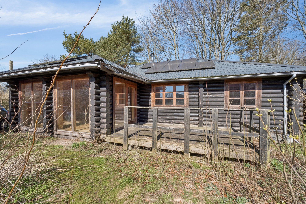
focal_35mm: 15
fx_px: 127
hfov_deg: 100.4
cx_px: 153
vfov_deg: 77.3
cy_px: 102
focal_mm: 10
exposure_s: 1/210
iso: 160
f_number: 8
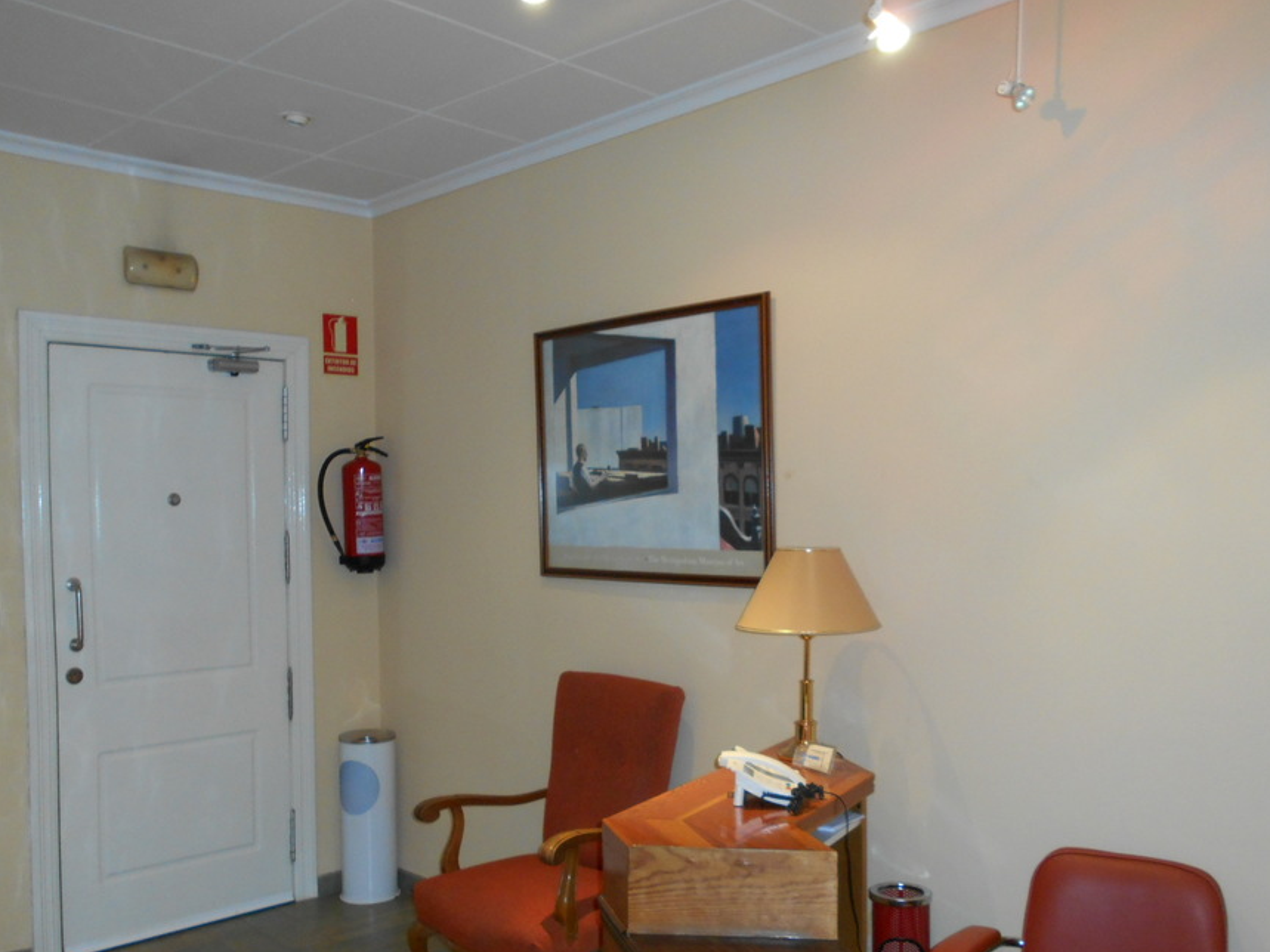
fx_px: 1137
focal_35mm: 31
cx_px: 661
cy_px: 554
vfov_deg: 45.3
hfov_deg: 58.3
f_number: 3.2
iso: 250
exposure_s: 1/25
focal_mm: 4.6
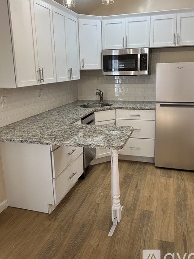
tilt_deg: -12.4
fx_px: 224
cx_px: 103
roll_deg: +1.8
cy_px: 118
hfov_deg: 46.7
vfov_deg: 59.9
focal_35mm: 30
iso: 50
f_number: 1.5
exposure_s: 1/120
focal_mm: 5.7
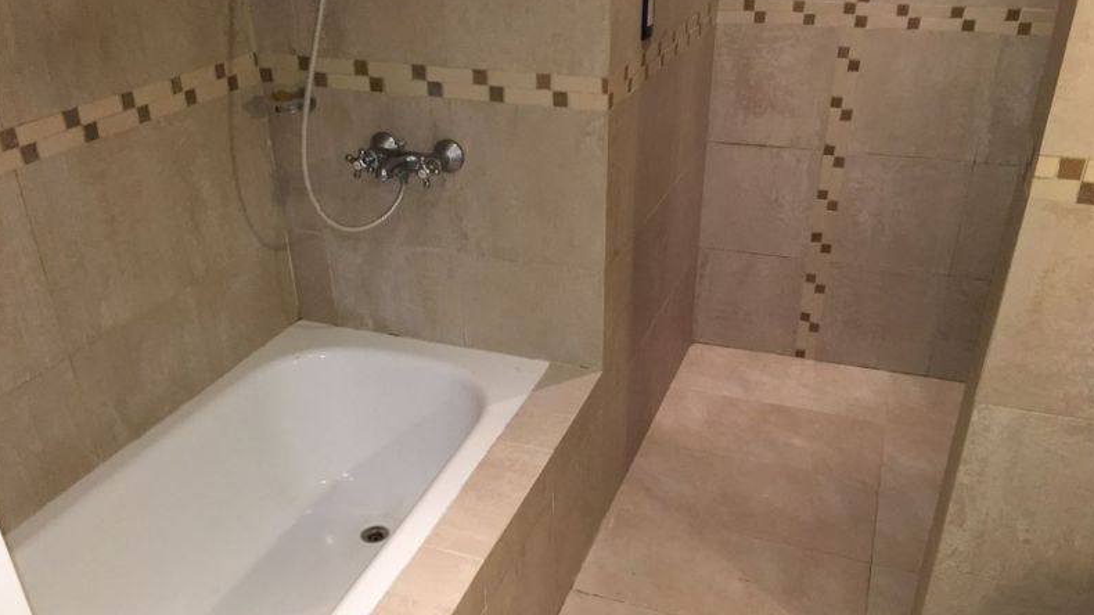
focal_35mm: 32
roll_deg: +0.7
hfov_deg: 61.0
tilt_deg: -30.4
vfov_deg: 36.5
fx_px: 928
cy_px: 377
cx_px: 547
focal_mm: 4.15
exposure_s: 1/33
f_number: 2.2
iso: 80
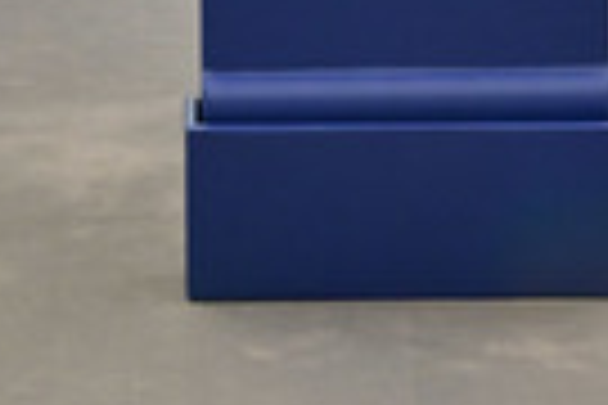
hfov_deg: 3.1
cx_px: 401
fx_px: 11281
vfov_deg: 2.1
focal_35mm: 668
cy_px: -252
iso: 1000
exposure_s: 1/250
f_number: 2.8
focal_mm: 200
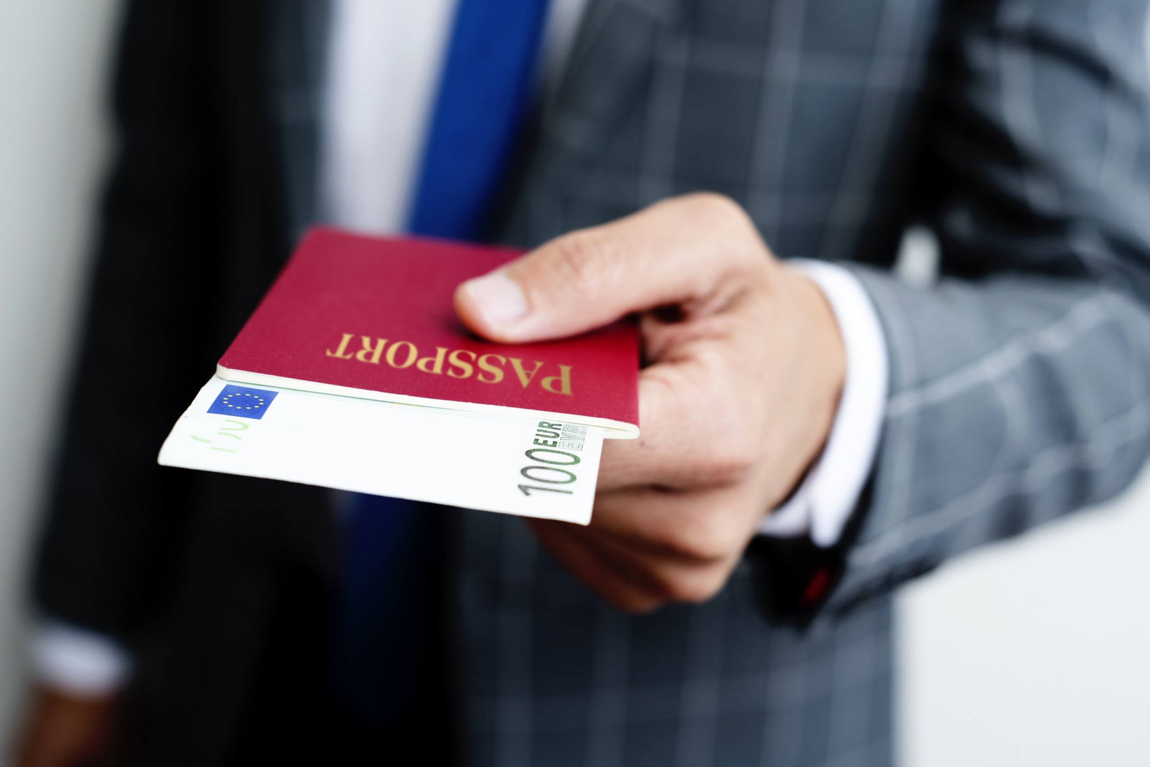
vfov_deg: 27.0
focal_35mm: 50
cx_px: 575
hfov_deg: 39.6
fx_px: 1598
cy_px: 384
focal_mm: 50
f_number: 3.5
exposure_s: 1/80
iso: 100
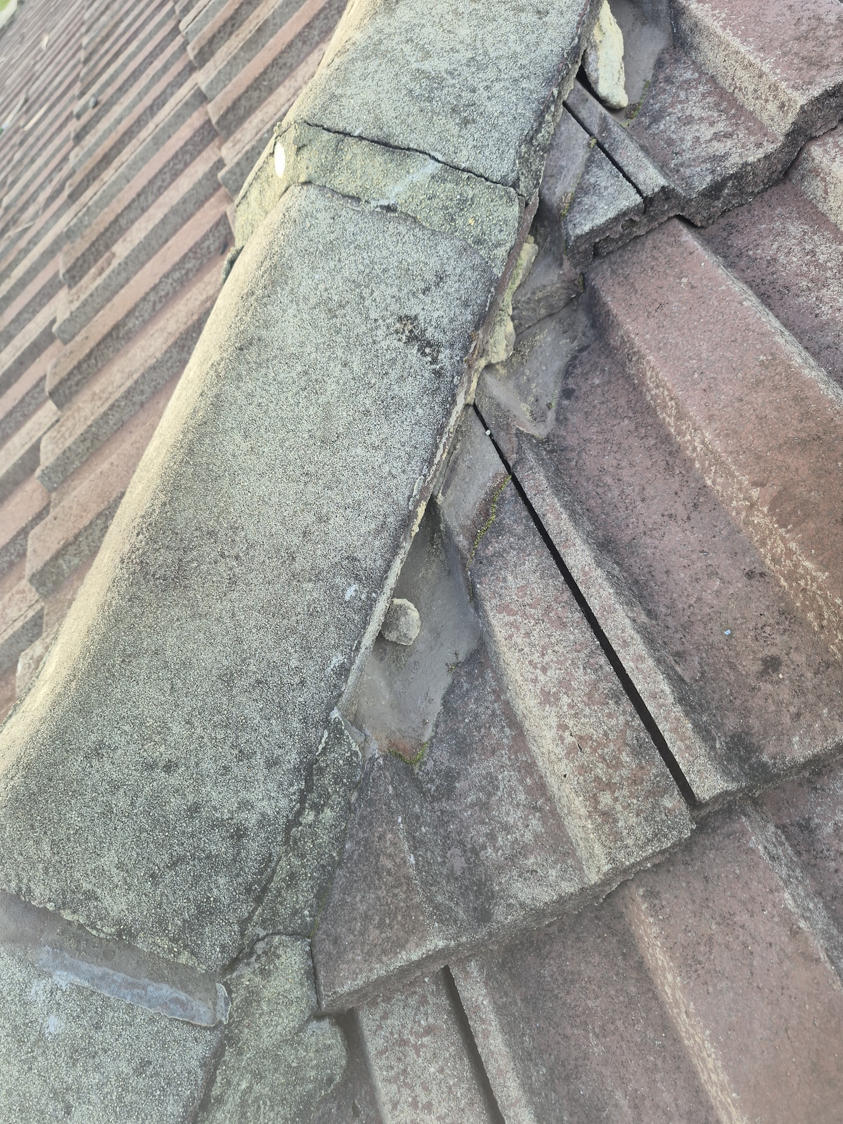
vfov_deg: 73.9
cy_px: 562
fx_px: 747
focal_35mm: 23
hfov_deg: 58.9
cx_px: 422
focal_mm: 5.4
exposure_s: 1/180
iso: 50
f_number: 1.8
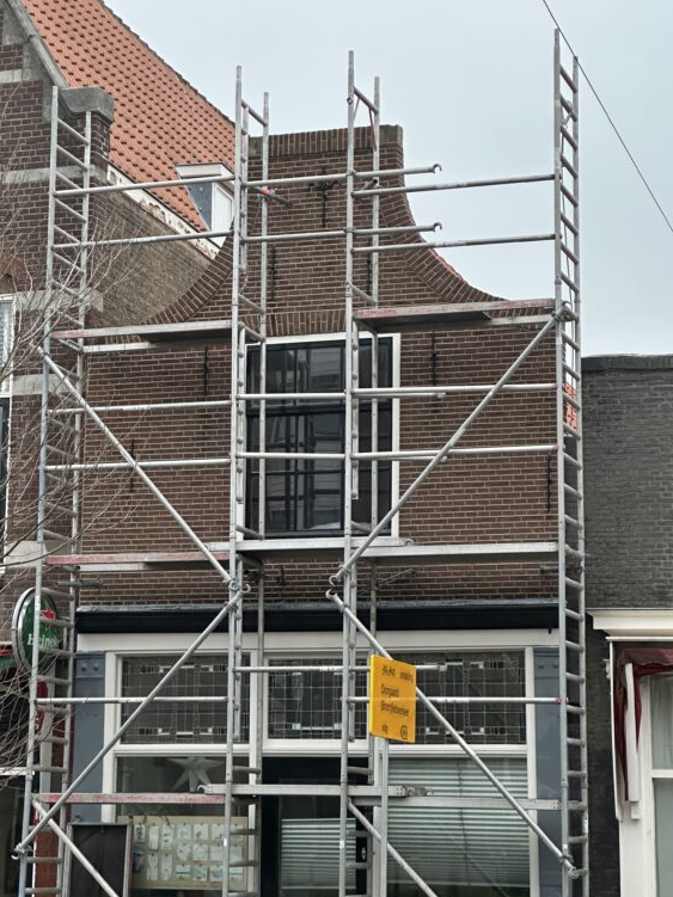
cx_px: 324
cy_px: 436
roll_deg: -1.4
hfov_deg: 18.0
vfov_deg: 23.8
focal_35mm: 82
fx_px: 2126
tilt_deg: +11.9
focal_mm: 9
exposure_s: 1/99
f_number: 2.8
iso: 200
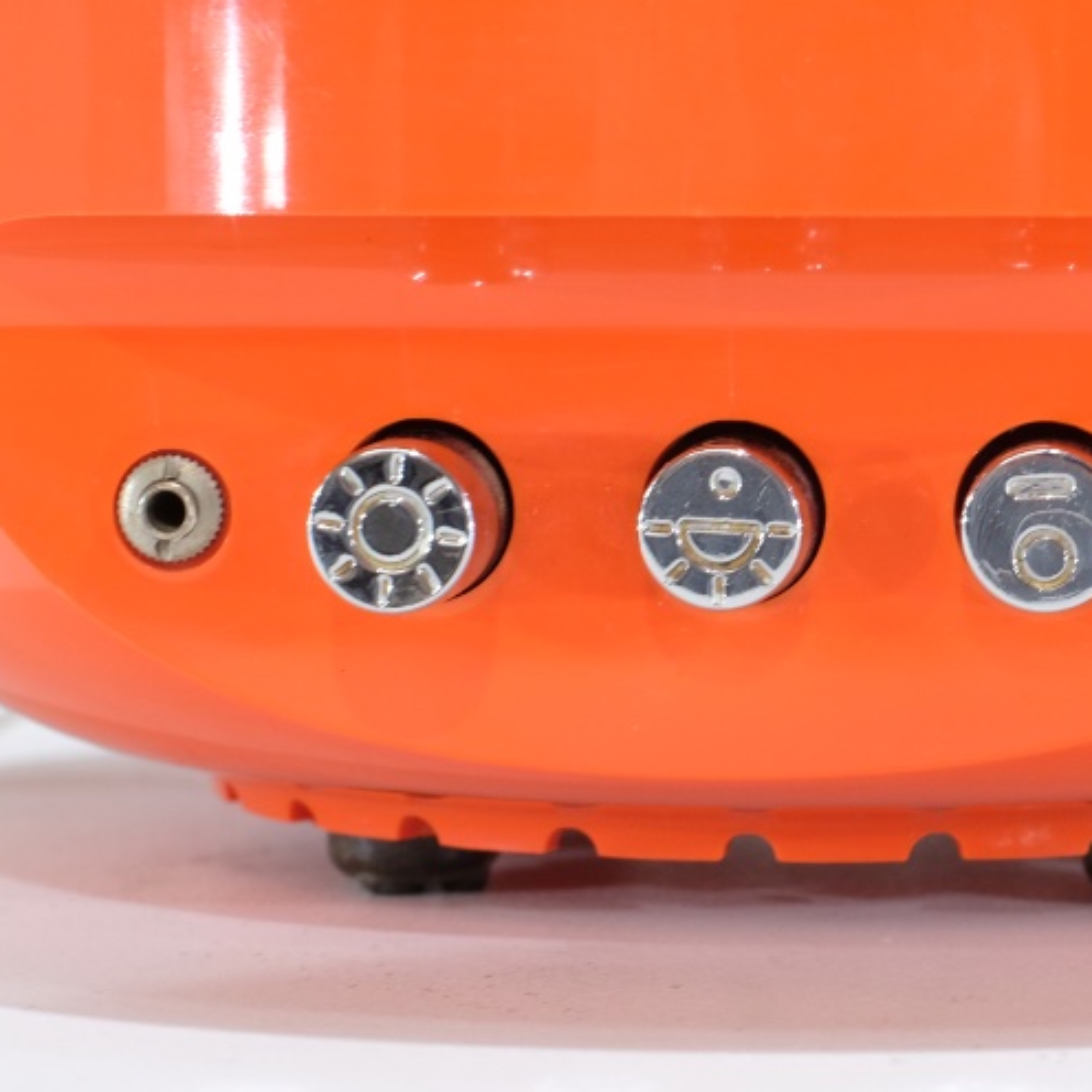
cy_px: 590
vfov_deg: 16.0
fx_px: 3890
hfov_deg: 15.7
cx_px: 1081
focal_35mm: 109
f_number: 8
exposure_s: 1/20
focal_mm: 35
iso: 800
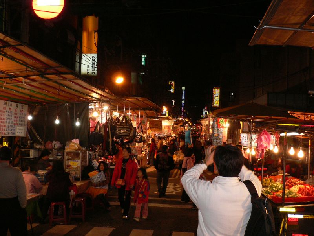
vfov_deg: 40.7
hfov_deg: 52.6
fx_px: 317
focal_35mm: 35
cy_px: 118
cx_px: 157
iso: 200
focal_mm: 5.8
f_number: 2.8
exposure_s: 1/60
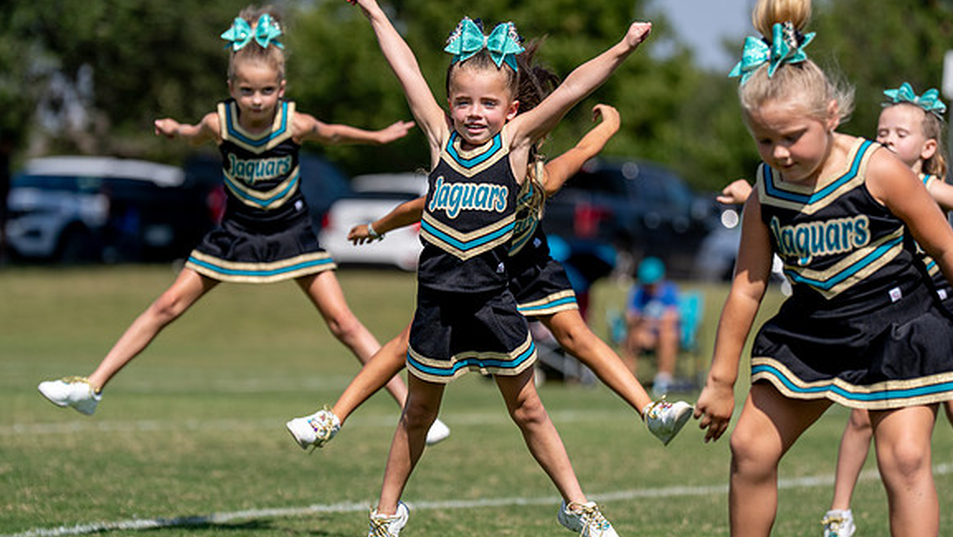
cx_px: 487
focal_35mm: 209
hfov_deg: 10.3
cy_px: 273
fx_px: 5283
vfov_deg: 5.8
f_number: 2.8
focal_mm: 149
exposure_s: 1/3200
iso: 100
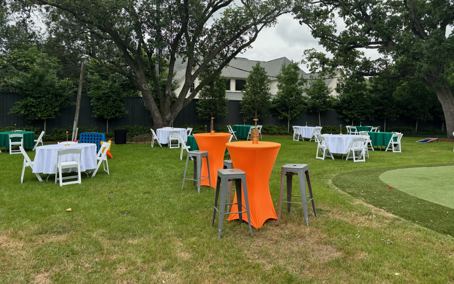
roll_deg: -1.7
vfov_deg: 44.3
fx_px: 346
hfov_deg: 66.5
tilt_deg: +0.7
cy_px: 112
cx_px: 230
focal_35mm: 28
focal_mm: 5.96
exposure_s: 1/1047
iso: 50
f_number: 1.6
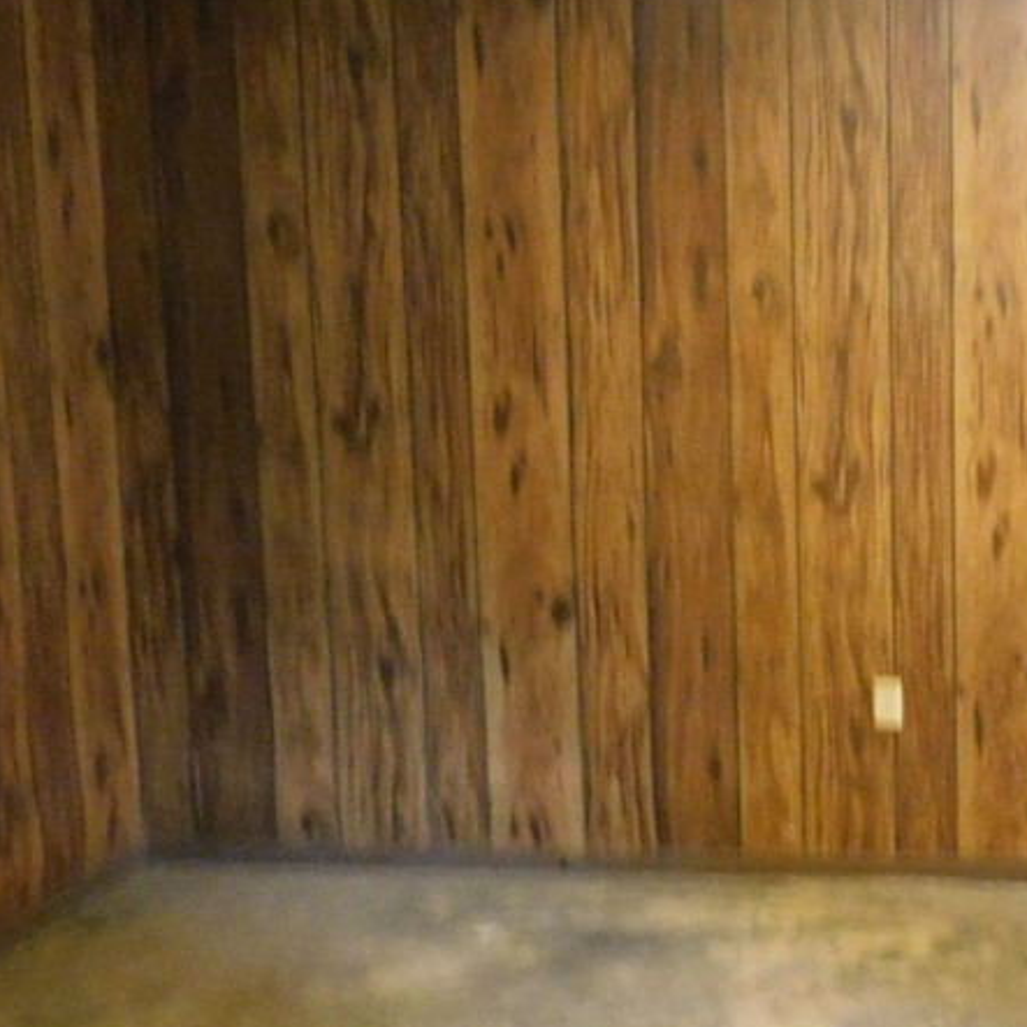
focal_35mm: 49
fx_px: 1645
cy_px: 505
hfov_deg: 31.3
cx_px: 1090
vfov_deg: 34.7
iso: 800
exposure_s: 1/3
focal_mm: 4.3
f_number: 3.3
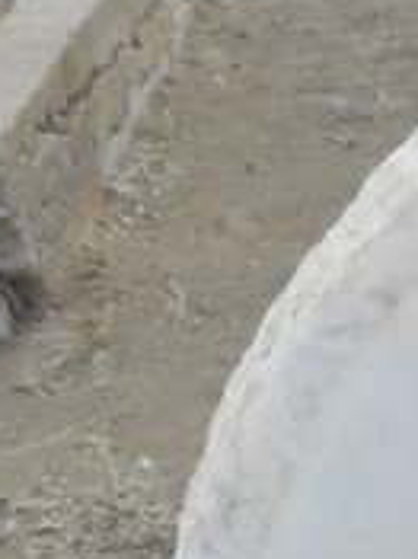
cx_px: 922
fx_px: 1918
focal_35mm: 119
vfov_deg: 14.4
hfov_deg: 10.9
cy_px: 1035
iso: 200
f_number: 6.3
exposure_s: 1/200
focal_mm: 4.6
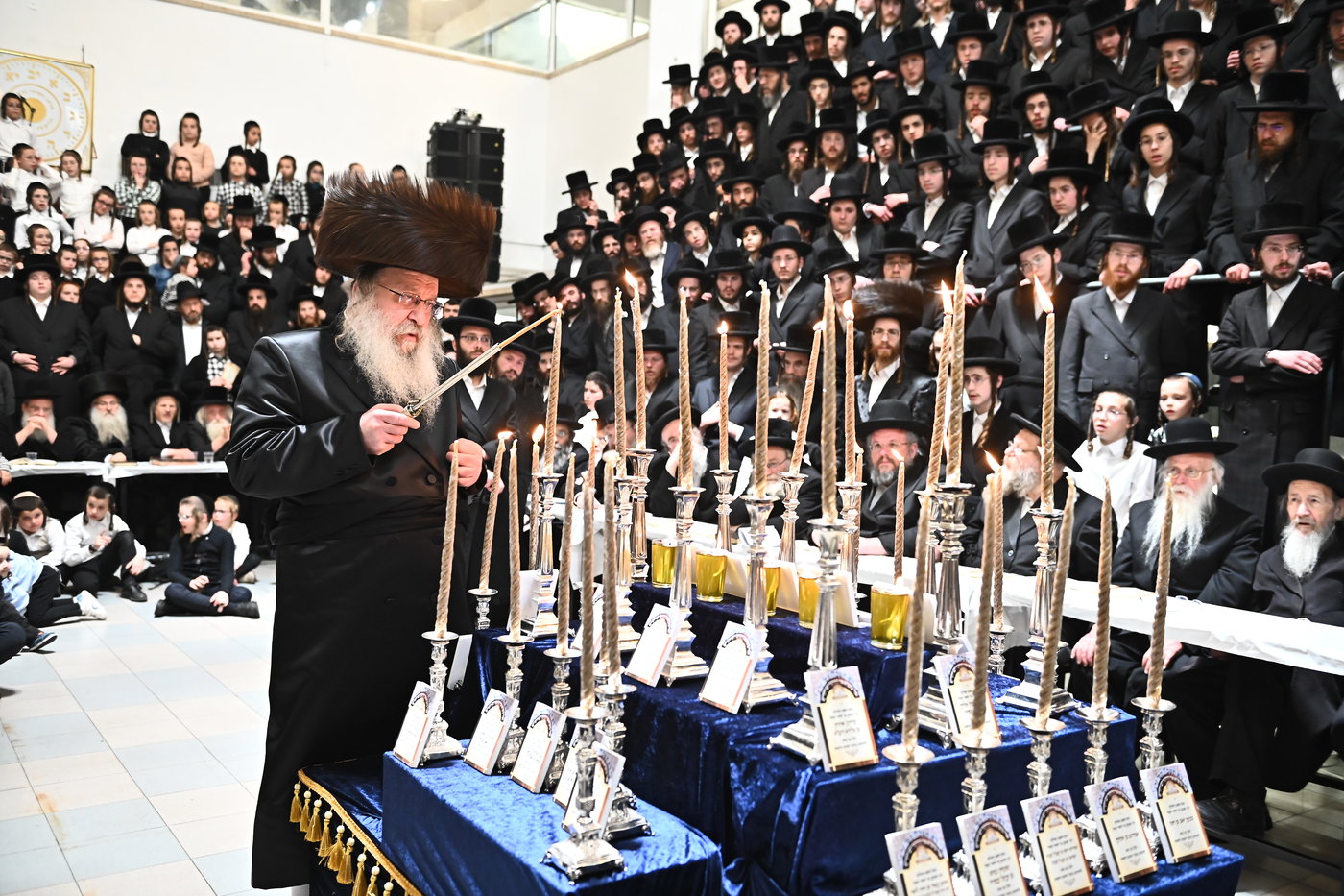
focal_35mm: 32
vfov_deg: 41.1
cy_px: 448
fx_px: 1194
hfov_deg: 58.7
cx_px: 672
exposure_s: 1/200
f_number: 3.2
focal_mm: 32
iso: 3200
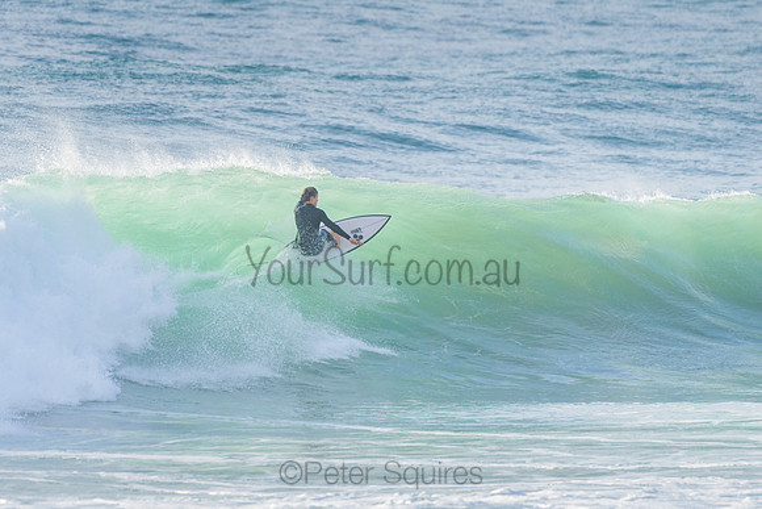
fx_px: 12962
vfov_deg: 2.2
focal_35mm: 612
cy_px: 246
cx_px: 298
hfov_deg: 3.4
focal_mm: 500
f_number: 5.6
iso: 560
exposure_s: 1/2000
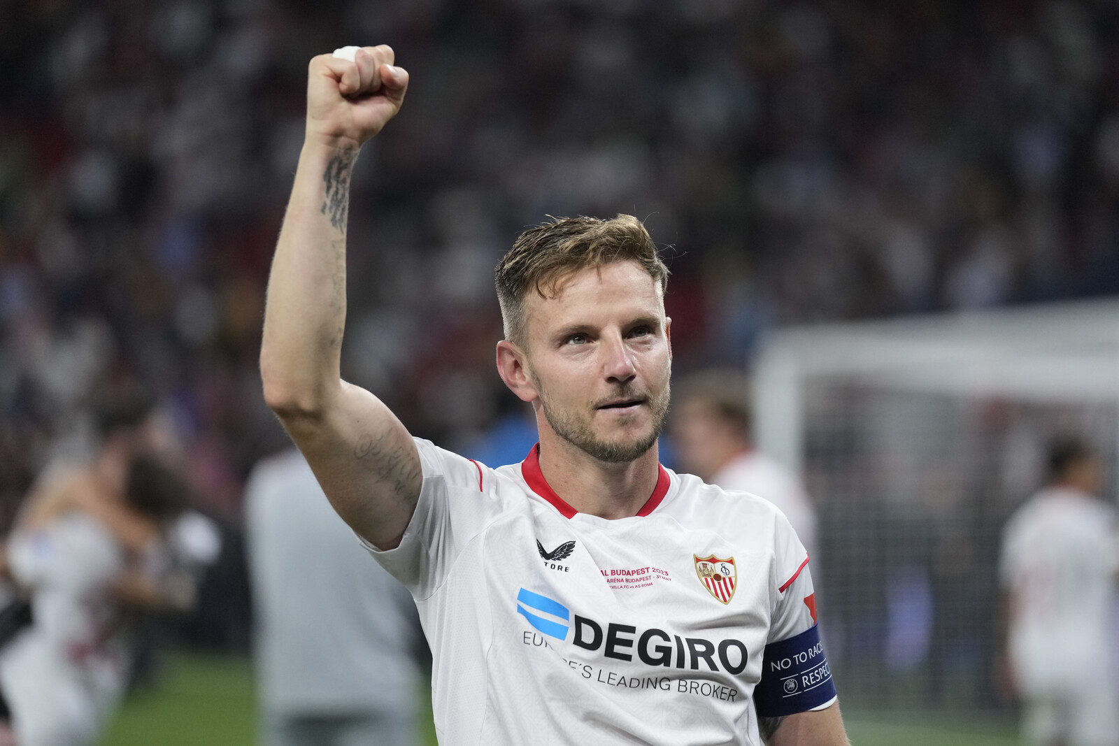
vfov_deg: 6.9
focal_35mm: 200
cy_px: 373
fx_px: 6217
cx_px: 560
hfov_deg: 10.3
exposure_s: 1/2500
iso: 2500
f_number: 2.8
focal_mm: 200
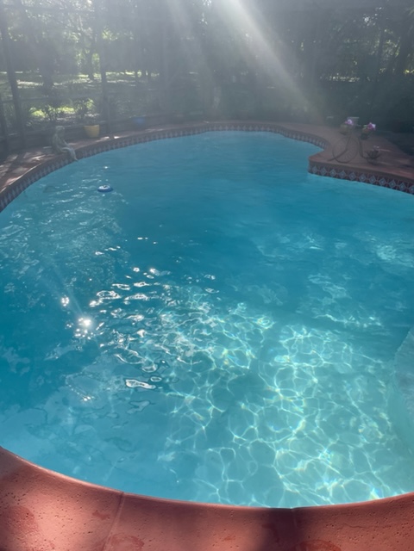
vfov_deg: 67.3
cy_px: 276
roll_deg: +0.3
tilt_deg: -27.4
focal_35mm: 26
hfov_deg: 53.1
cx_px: 207
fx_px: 415
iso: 50
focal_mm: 4.2
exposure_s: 1/1770
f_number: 1.6
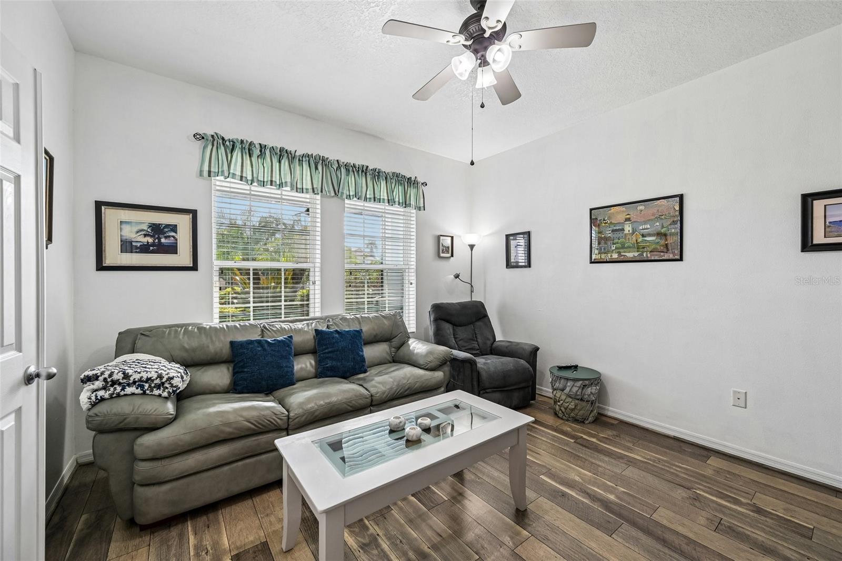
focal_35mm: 14
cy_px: 280
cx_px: 421
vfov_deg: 81.2
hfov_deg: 104.3
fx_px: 327
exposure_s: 1/30
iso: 400
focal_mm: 14
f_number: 8
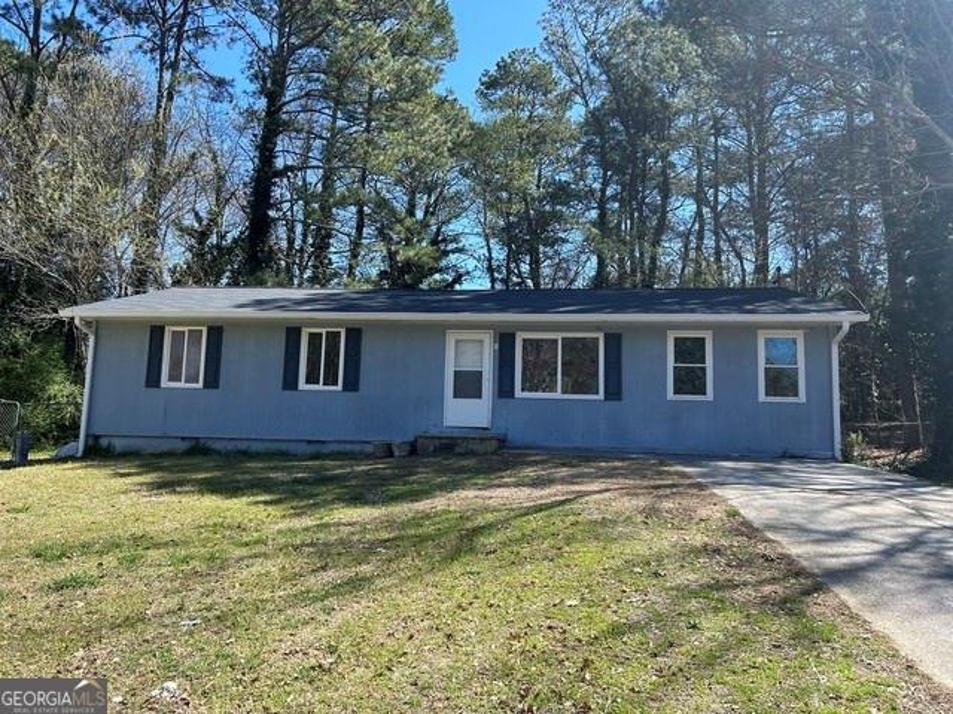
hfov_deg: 67.3
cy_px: 357
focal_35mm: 26
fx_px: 716
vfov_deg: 53.1
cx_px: 476
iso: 50
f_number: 1.5
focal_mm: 5.7
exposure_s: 1/1449
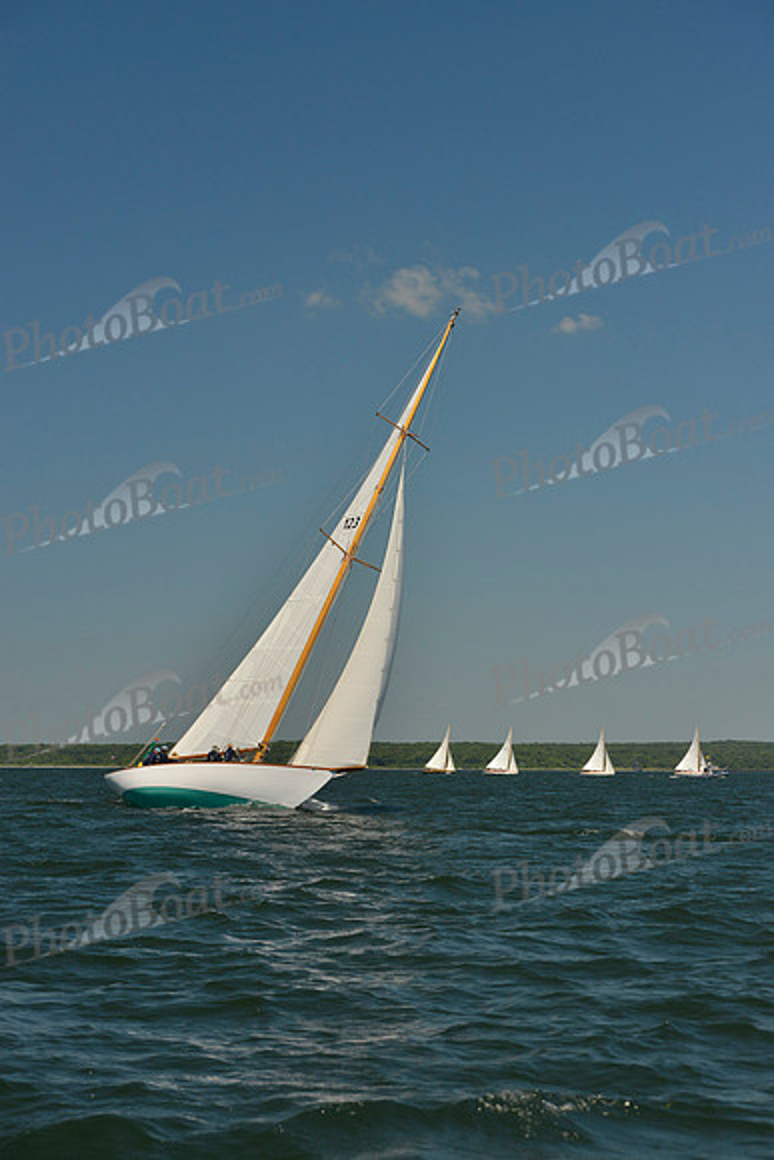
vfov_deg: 25.4
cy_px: 580
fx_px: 2578
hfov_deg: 17.1
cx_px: 387
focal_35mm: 80
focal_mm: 80
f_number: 7.1
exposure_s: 1/800
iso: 280
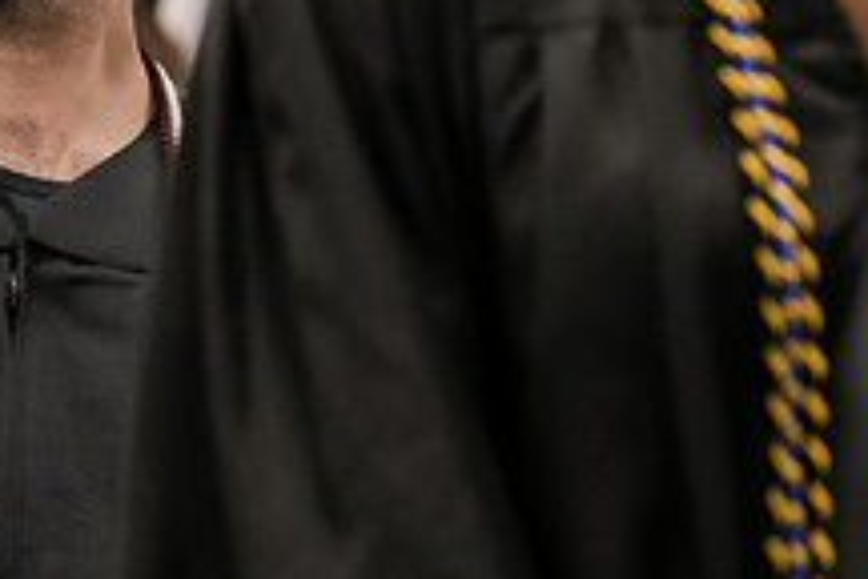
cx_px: -20
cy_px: -74
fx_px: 7498
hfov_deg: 6.6
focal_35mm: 311
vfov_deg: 4.4
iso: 3200
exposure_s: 1/200
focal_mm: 116
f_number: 3.2
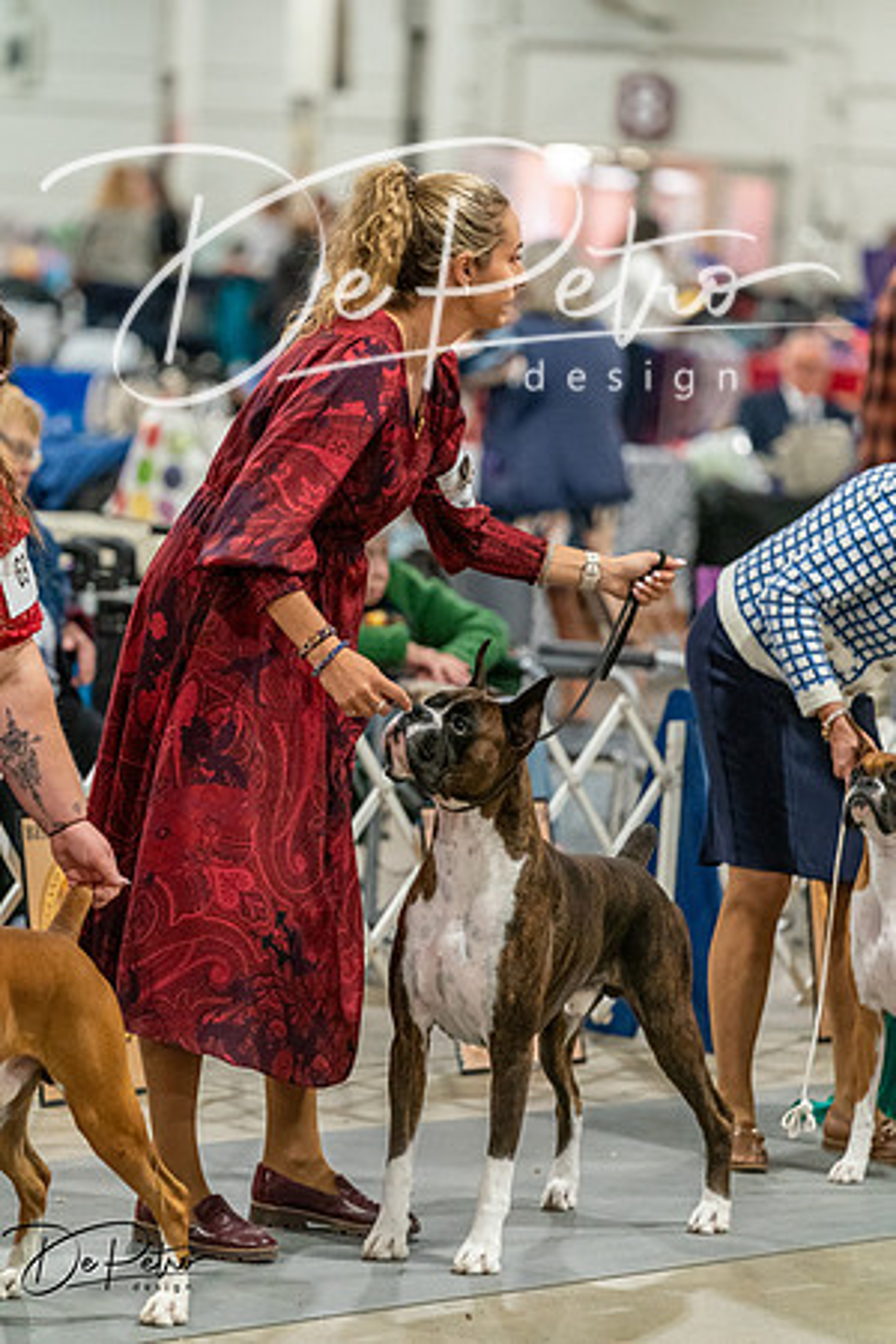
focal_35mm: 191
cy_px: 672
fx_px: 7130
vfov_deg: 10.8
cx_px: 448
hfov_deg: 7.2
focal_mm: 191
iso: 6400
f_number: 3.5
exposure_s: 1/250
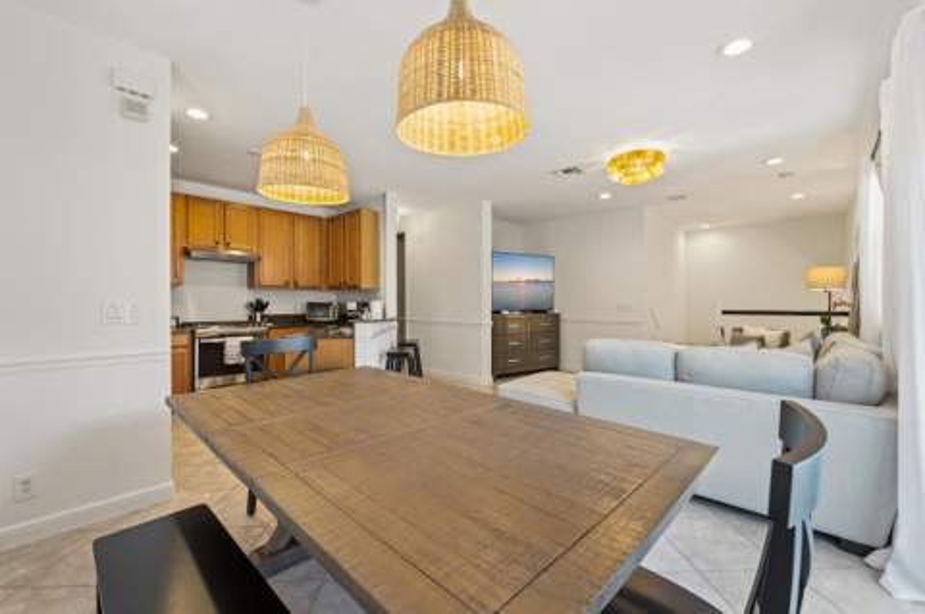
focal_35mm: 14
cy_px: 307
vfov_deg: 81.1
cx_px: 462
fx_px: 359
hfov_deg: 104.3
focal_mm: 14
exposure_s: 1/5
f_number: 9
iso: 250
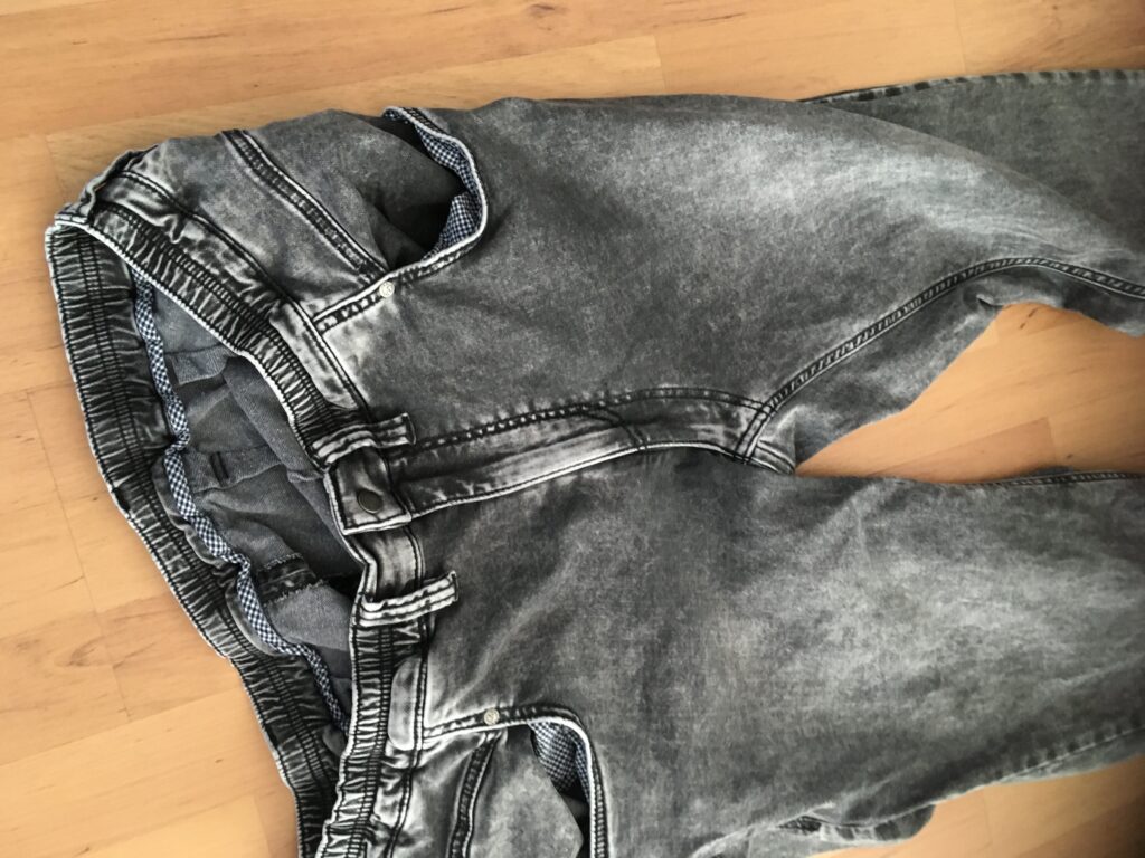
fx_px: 959
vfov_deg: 48.2
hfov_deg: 61.7
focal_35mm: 29
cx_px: 572
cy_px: 429
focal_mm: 4.15
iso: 200
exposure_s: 1/33
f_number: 2.2
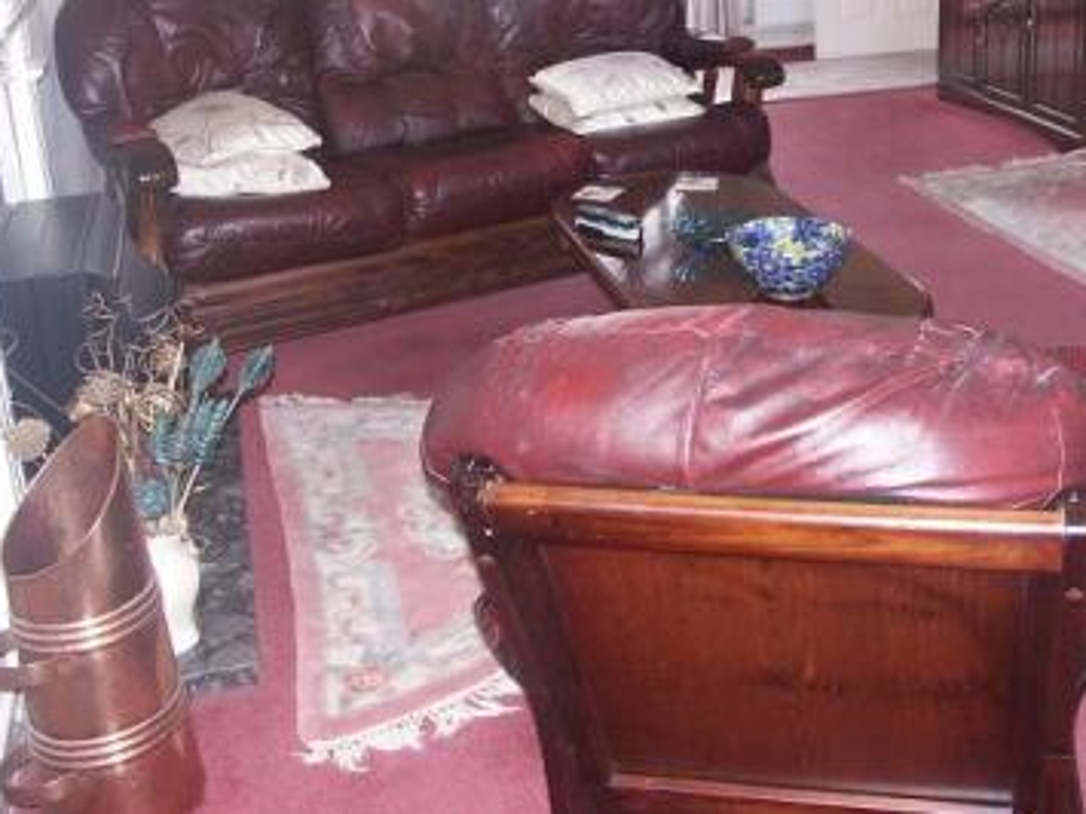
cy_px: 155
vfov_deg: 30.7
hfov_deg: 40.6
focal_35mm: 46
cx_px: 754
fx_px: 1443
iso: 200
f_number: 2.8
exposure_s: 1/45
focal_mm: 7.33
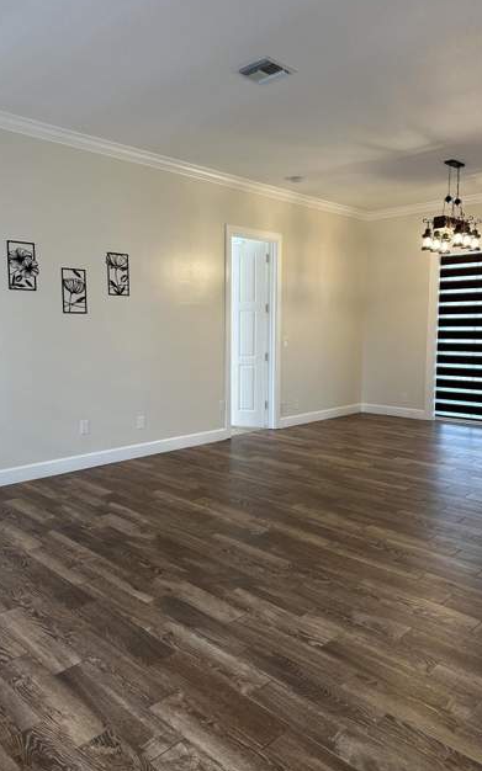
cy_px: 381
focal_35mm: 26
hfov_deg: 47.5
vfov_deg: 70.4
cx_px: 210
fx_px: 547
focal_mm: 6.86
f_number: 1.78
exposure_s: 1/120
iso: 200
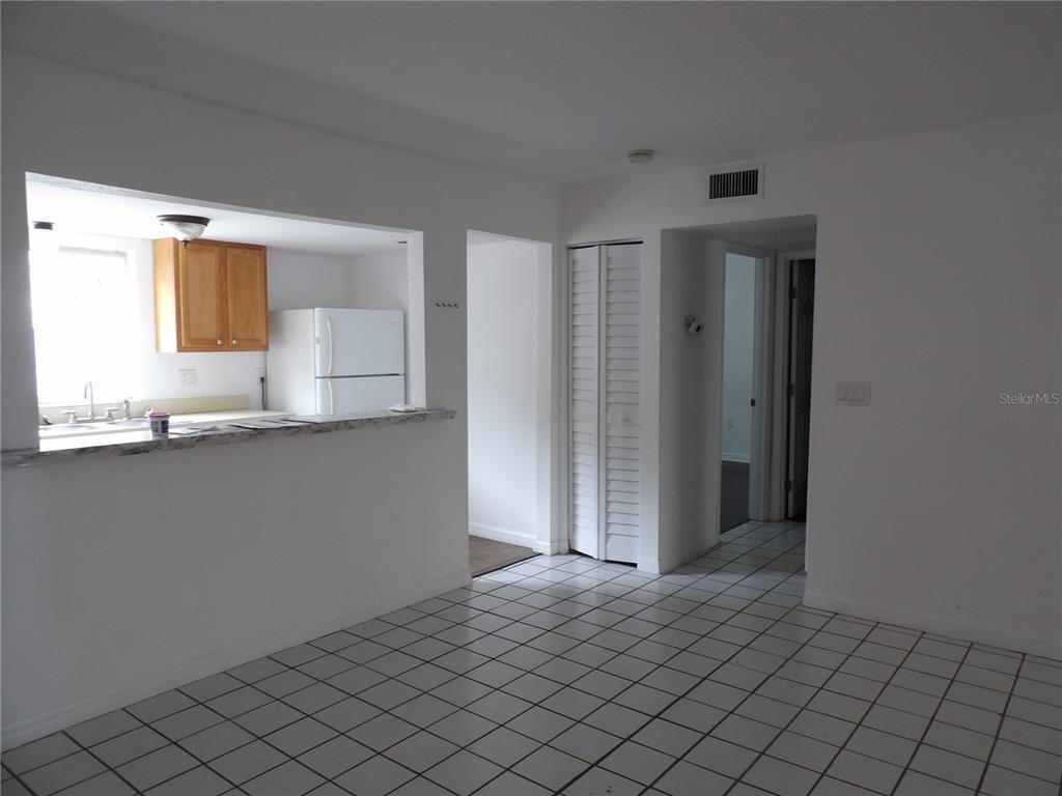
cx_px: 531
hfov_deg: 71.6
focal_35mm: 24
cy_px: 398
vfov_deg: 56.8
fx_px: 736
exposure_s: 1/33
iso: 159
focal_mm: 4.3
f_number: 3.2
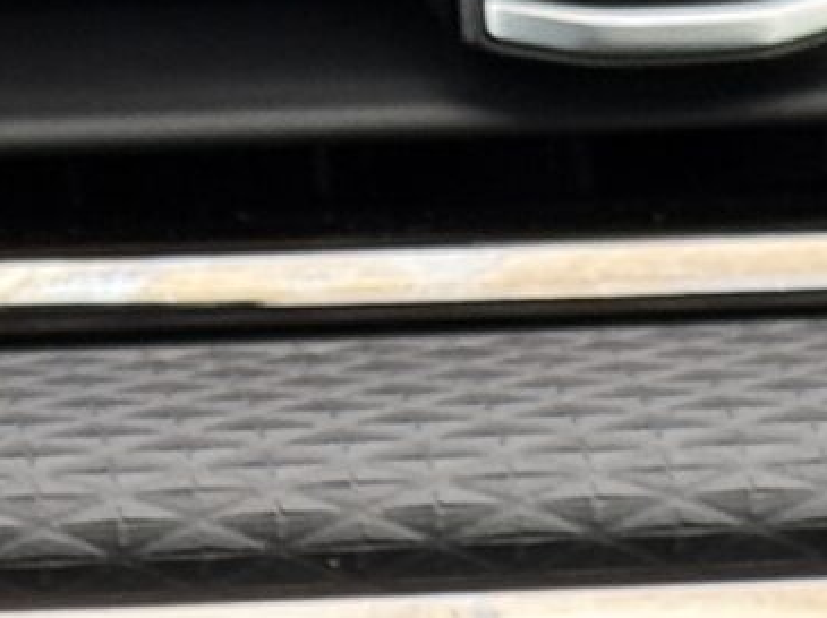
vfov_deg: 4.3
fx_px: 8043
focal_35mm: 337
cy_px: 1388
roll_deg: +0.6
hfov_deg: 5.8
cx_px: -621
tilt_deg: -25.7
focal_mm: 6.76
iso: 100
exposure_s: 1/50
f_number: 1.78
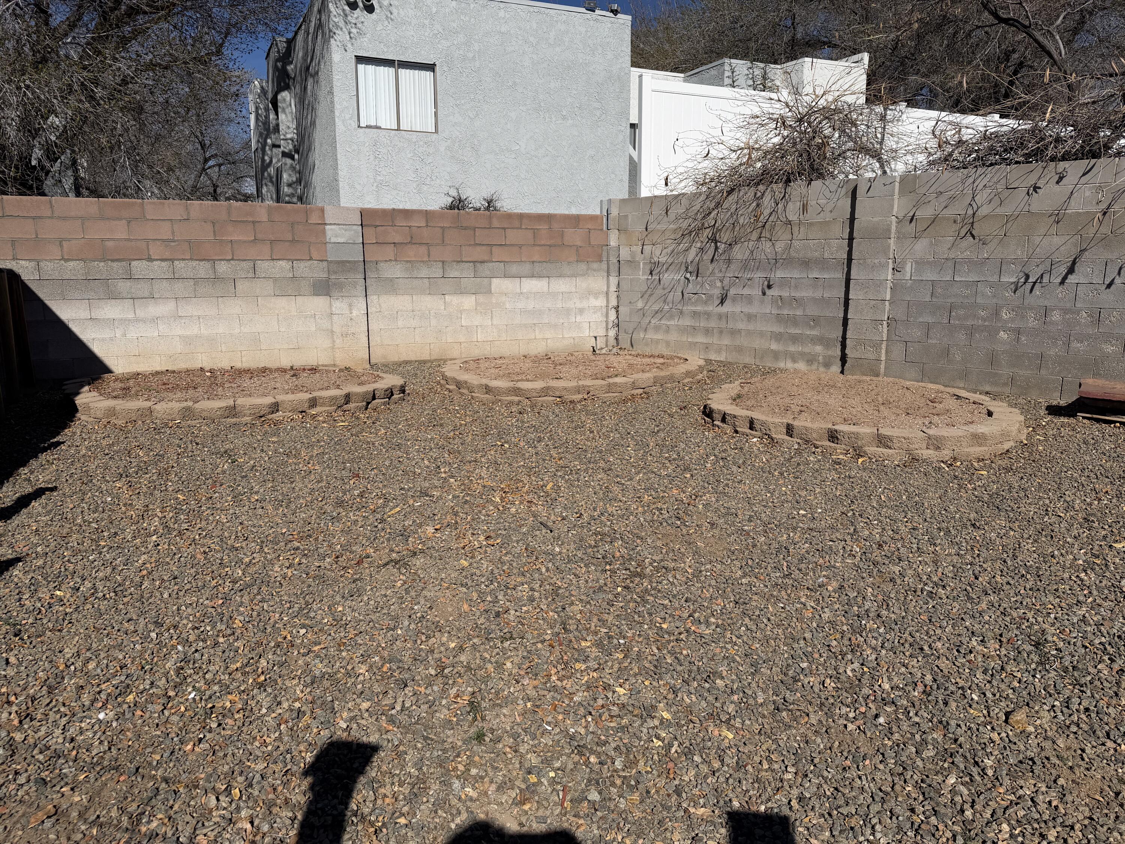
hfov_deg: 71.6
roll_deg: +0.3
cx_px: 562
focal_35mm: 24
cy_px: 422
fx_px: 780
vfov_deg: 56.8
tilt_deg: -11.6
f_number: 1.78
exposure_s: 1/11905
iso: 80
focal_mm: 6.76
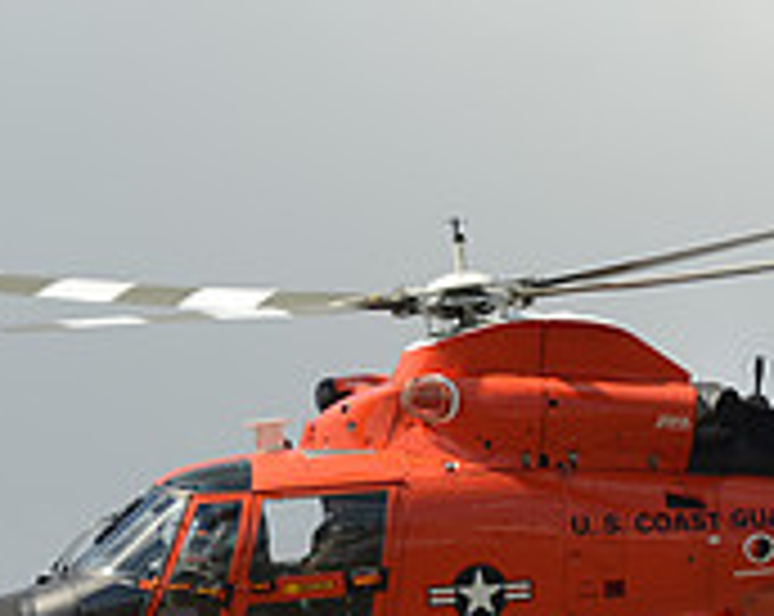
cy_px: 468
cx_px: 410
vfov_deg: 1.6
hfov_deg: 2.0
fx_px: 21702
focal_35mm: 949
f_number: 4.5
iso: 100
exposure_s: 1/1000
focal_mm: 200
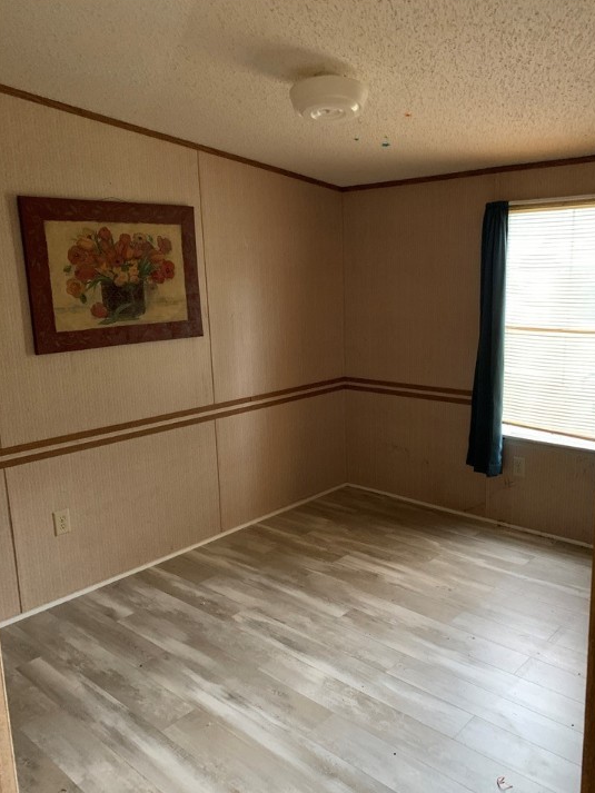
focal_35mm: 28
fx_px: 642
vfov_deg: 63.4
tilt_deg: -11.0
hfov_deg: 49.7
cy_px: 419
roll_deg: +2.2
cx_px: 316
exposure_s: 1/25
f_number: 1.8
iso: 400
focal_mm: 4.25
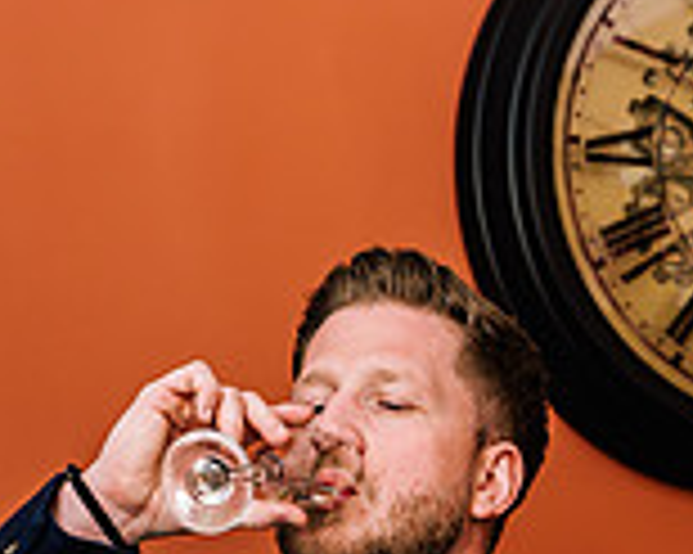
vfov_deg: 8.6
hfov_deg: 11.0
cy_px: 716
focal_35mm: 176
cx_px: 238
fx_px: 3607
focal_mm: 64
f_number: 4
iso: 800
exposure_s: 1/160
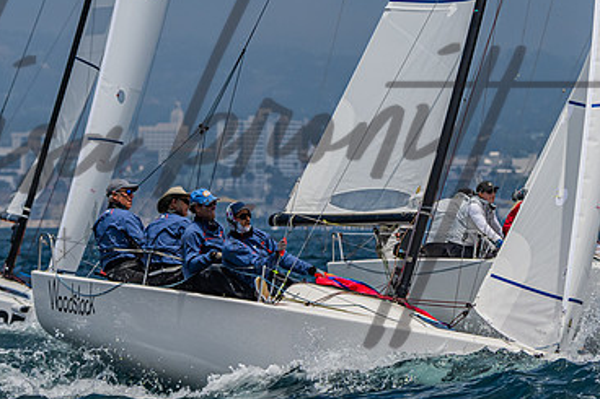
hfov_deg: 4.5
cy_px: 281
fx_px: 7613
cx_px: 288
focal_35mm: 457
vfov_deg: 3.0
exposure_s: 1/4000
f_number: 6.3
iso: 400
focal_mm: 185
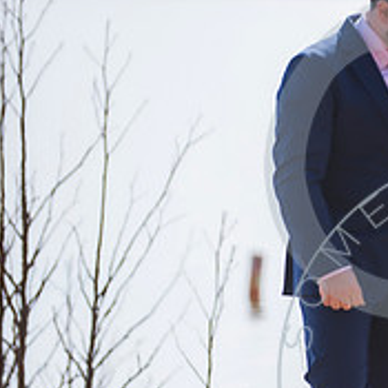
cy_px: 192
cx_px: 616
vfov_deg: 4.4
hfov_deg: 4.4
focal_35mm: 394
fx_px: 4996
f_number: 2.8
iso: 100
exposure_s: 1/800
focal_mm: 140
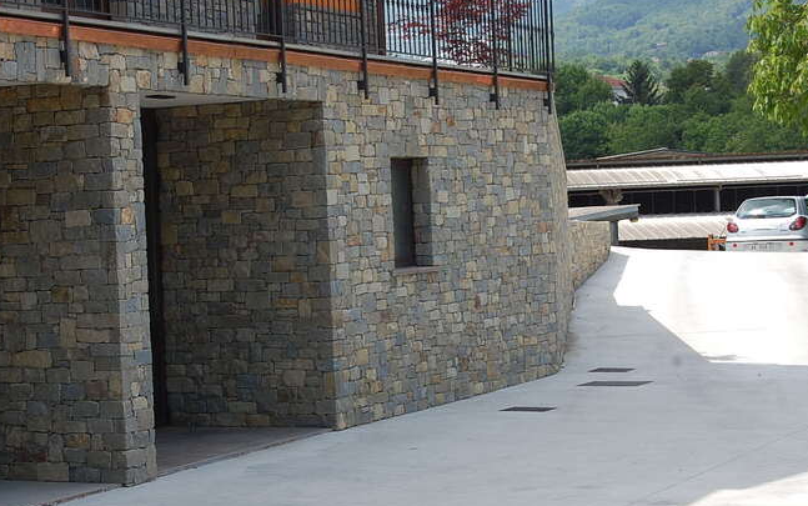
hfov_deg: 21.3
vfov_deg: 13.4
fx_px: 2150
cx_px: 397
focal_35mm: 98
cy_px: 265
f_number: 8
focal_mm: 55
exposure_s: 1/250
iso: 200
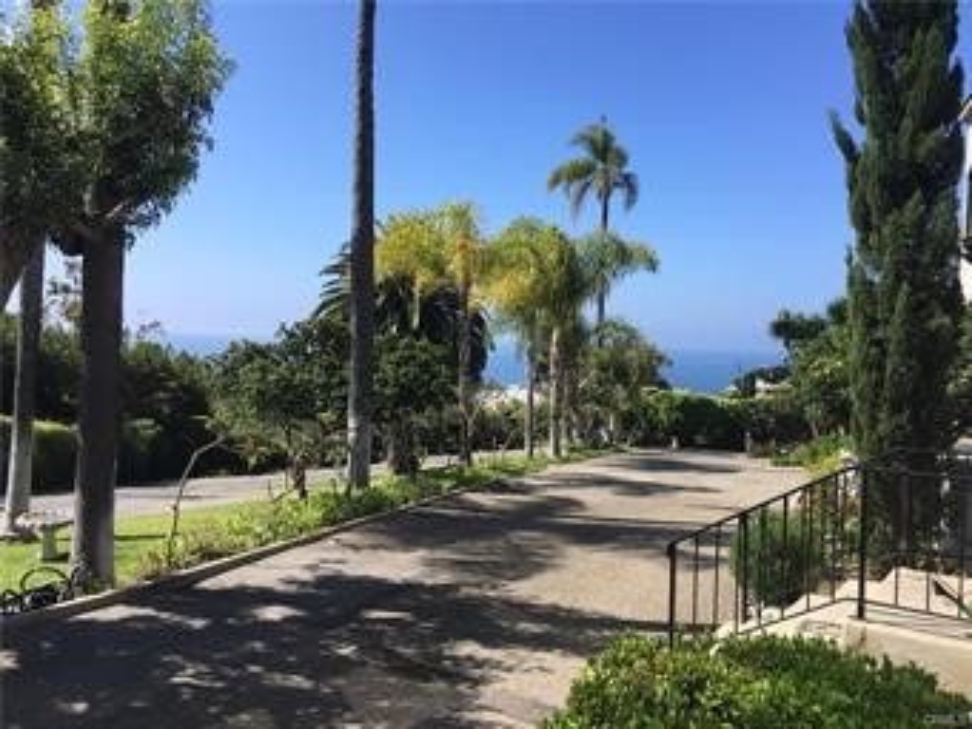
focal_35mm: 29
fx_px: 815
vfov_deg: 48.3
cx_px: 486
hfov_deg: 61.6
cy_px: 364
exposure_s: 1/1083
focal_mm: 4.15
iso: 25
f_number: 2.2
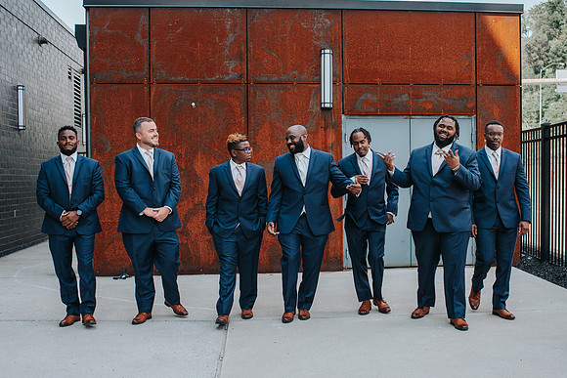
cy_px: 200
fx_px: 671
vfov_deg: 31.5
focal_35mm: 43
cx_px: 296
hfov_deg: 45.8
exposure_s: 1/800
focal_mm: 35
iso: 400
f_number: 4
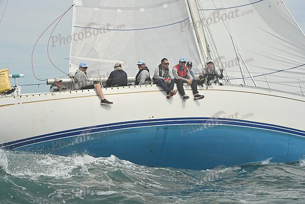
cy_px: 102
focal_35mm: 70
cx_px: 152
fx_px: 593
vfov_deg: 19.5
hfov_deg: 28.8
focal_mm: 70
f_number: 11
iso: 320
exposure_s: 1/1250
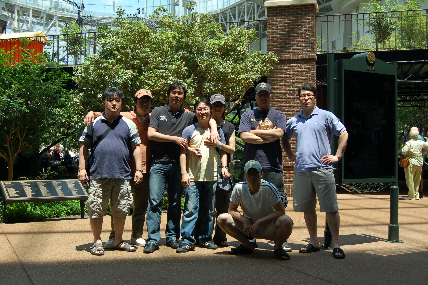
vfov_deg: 29.8
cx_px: 214
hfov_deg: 43.6
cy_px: 142
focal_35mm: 45
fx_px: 535
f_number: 7.1
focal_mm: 30
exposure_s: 1/200
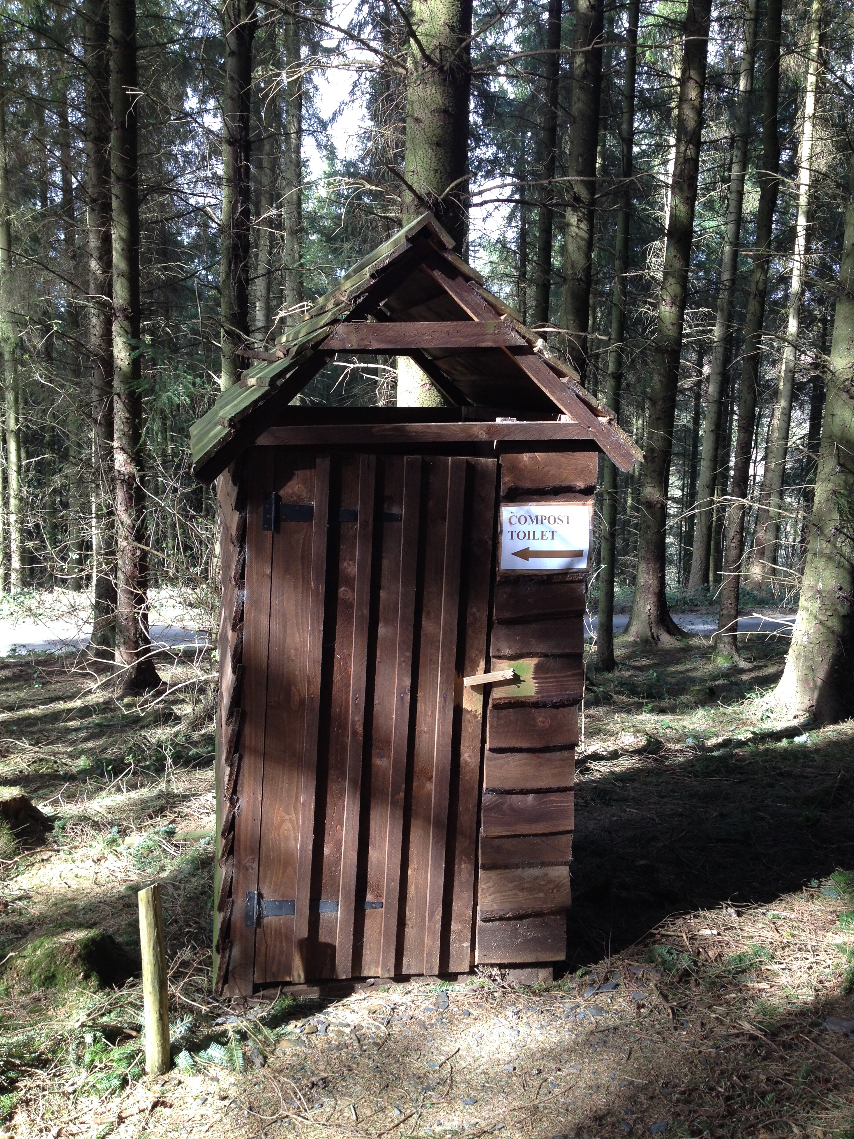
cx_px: 427
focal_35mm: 35
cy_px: 570
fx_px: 1151
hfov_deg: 40.7
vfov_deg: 52.6
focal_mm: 4.28
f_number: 2.4
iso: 64
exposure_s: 1/120
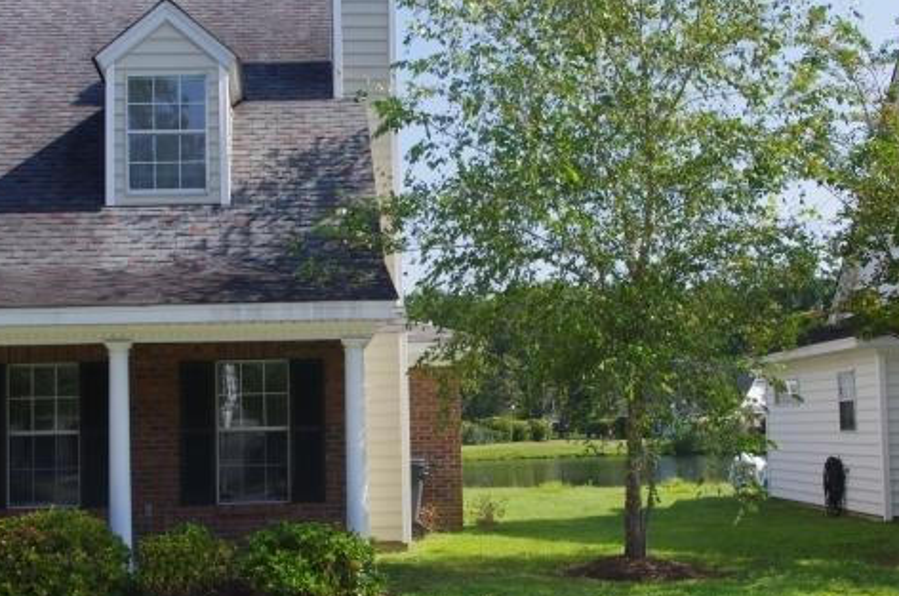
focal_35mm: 57
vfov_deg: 23.7
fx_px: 1421
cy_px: 327
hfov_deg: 34.9
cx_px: 341
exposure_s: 1/160
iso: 400
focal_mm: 28.13
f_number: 14
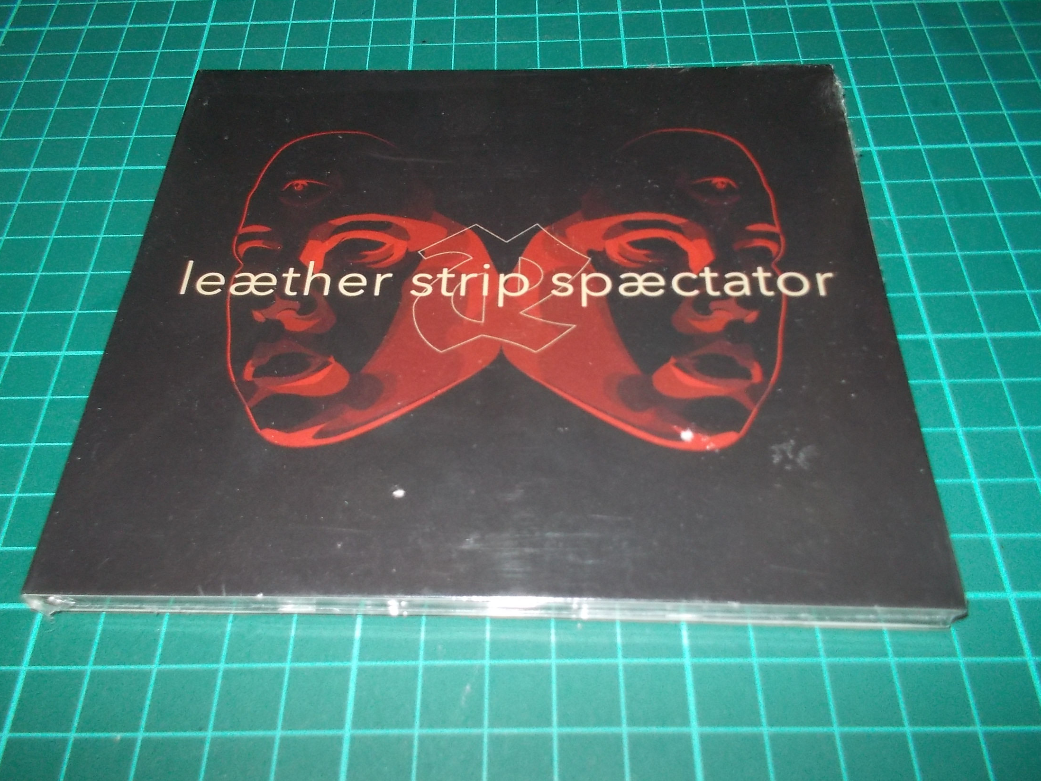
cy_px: 396
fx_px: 902
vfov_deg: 46.8
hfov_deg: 60.0
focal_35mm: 30
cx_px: 514
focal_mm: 4.1
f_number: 3.3
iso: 200
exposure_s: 1/30
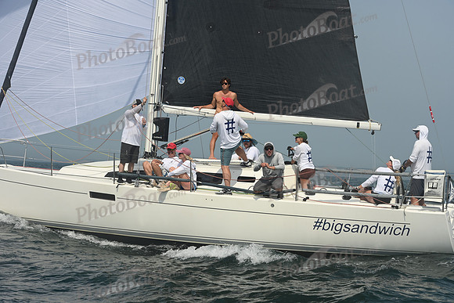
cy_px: 152
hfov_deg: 28.8
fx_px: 883
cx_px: 227
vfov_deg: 19.5
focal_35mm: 70
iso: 320
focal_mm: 70
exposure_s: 1/1250
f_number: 9
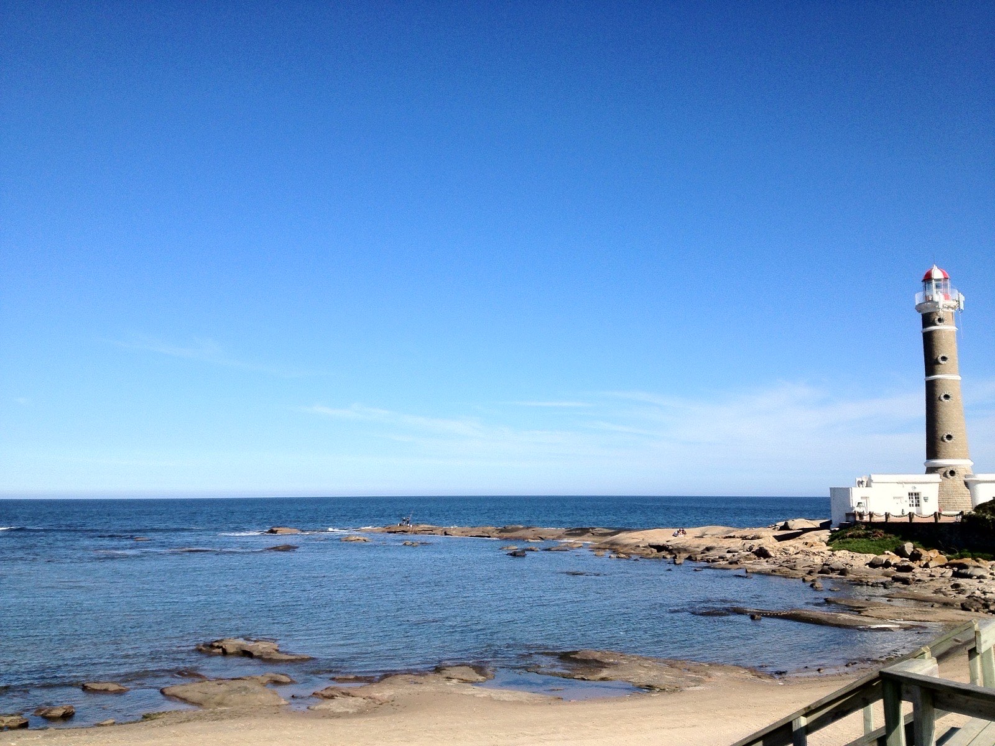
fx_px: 1006
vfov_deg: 40.7
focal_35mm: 35
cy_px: 373
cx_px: 498
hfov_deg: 52.6
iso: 64
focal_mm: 4.28
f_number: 2.4
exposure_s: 1/2304
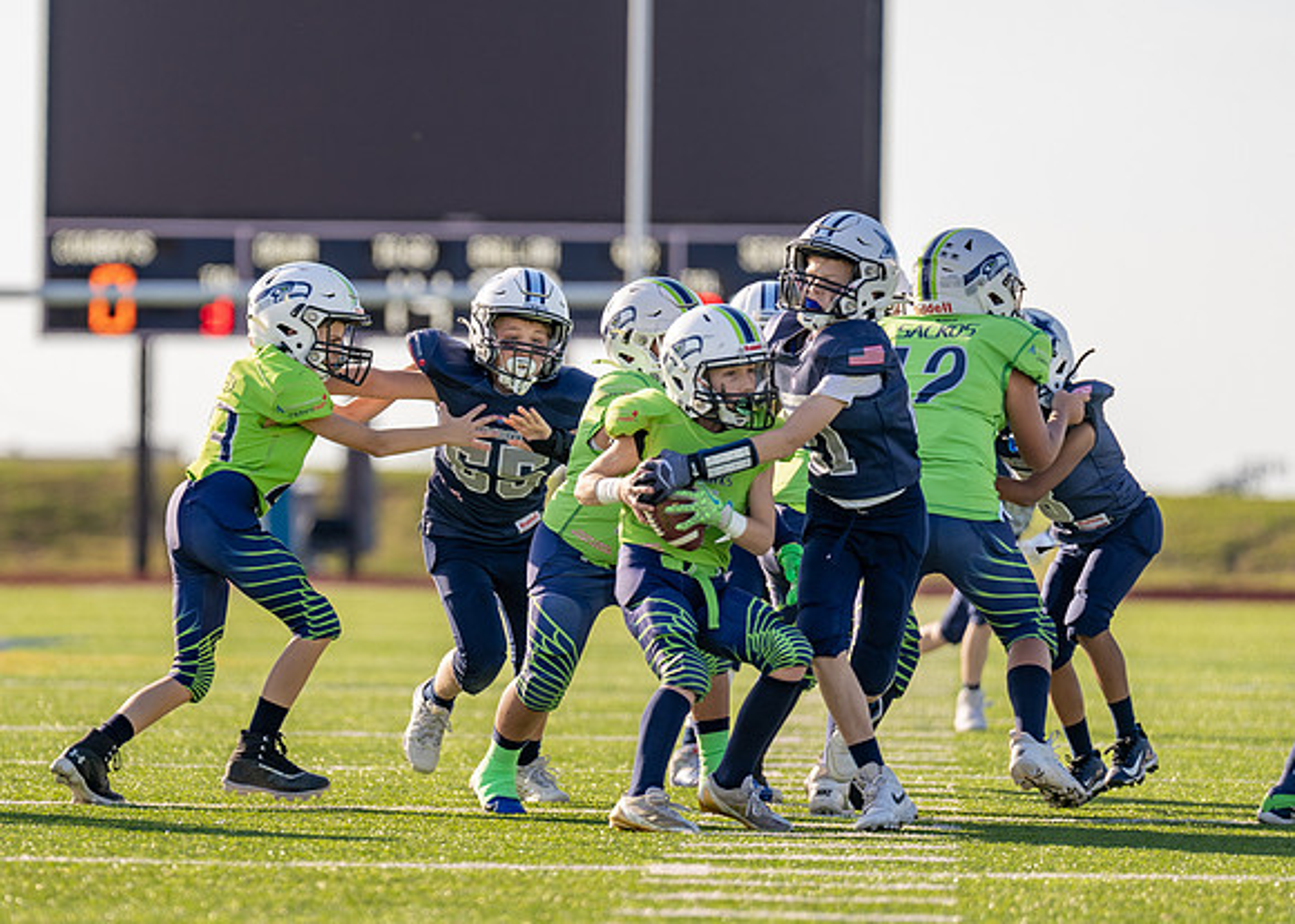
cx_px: 391
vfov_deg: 4.6
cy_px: 494
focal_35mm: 311
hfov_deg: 6.5
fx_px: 11444
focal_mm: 200
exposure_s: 1/1250
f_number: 2.8
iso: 100
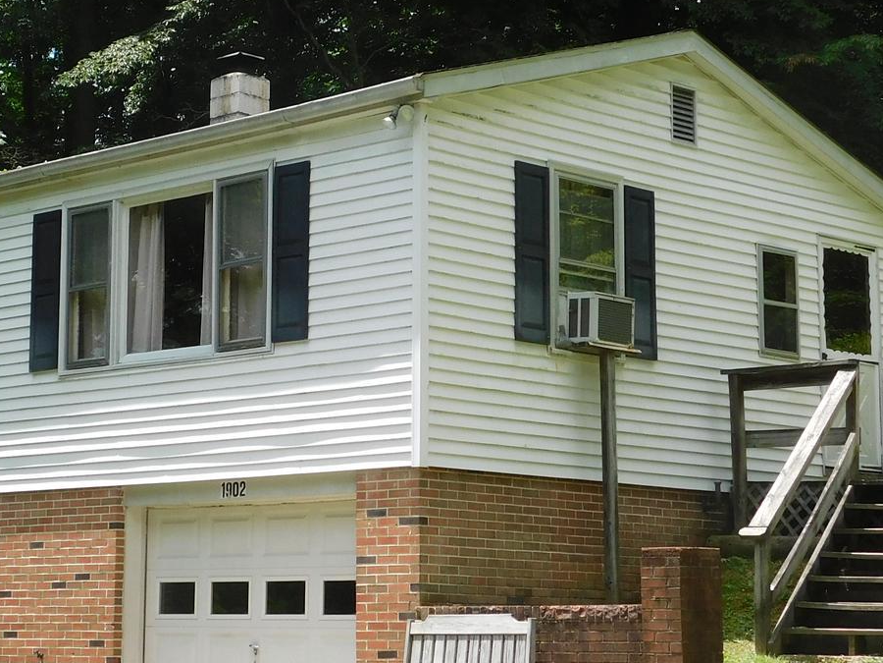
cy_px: 254
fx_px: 2321
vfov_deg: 16.2
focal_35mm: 91
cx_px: 257
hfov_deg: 21.4
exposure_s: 1/640
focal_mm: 7.1
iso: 125
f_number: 3.6
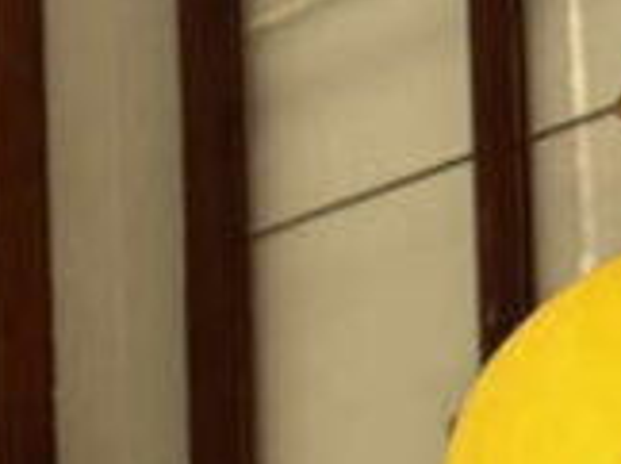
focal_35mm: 152
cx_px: -238
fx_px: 2723
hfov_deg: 12.5
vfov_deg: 8.7
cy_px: 1189
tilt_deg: -1.2
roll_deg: +1.9
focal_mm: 6.76
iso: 200
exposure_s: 1/121
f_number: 1.78
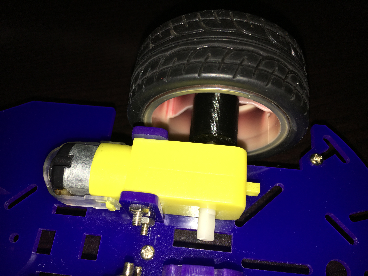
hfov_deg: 61.7
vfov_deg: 48.2
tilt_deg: -64.4
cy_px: 138
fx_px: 308
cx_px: 184
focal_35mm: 29
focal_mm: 4.15
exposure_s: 1/285
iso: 25
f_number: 2.2
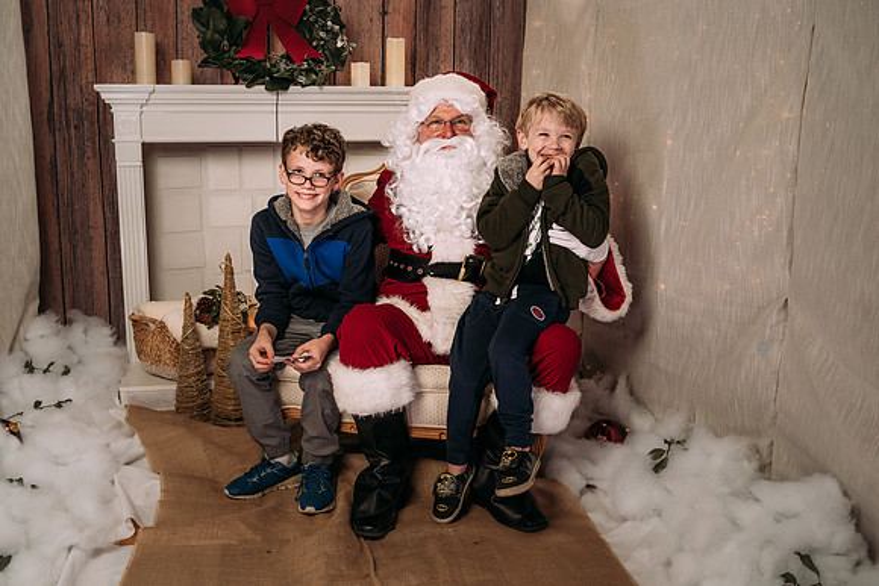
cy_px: 306
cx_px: 426
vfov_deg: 34.8
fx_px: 936
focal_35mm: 38
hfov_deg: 50.3
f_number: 6.3
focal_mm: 35
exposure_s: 1/100
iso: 100
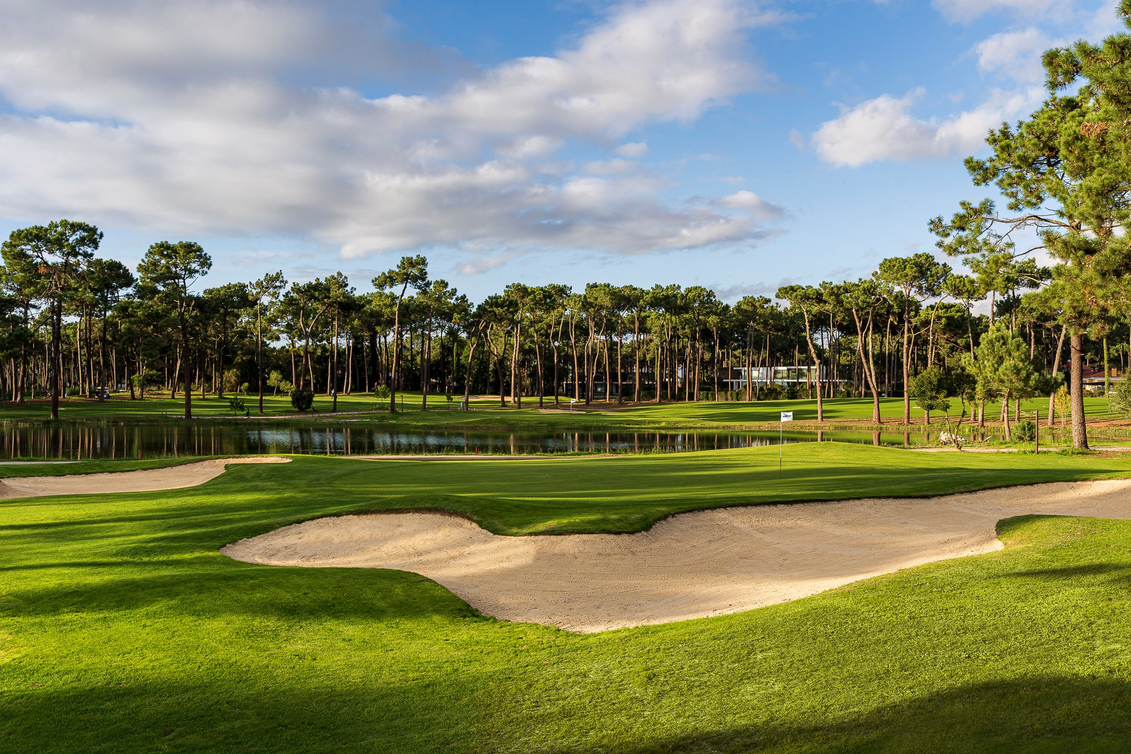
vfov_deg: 41.1
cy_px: 377
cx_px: 566
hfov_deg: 58.7
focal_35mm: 32
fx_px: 1005
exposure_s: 1/125
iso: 100
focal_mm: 31.9
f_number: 8
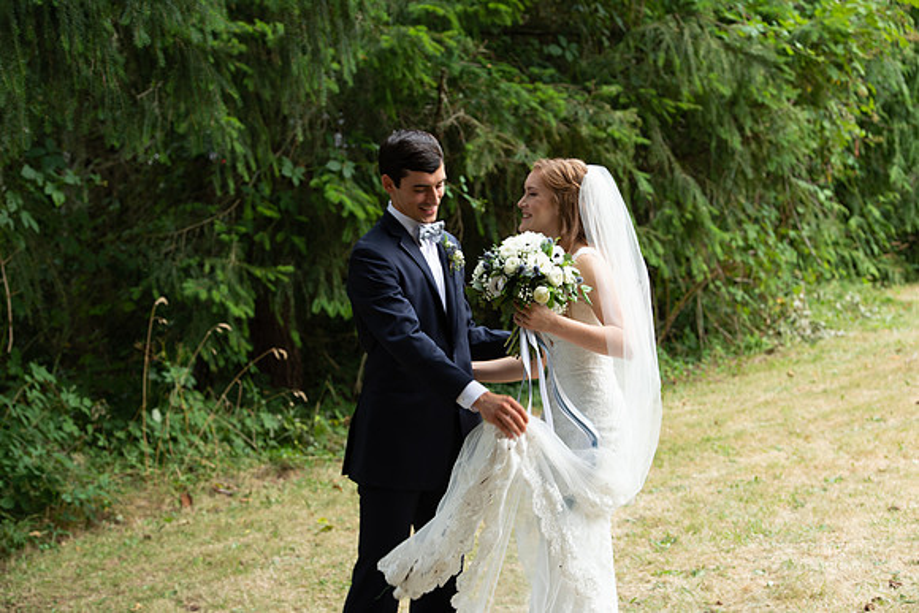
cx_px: 460
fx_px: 2553
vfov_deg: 13.7
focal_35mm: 100
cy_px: 306
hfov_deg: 20.4
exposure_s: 1/125
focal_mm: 100
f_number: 5.6
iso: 400
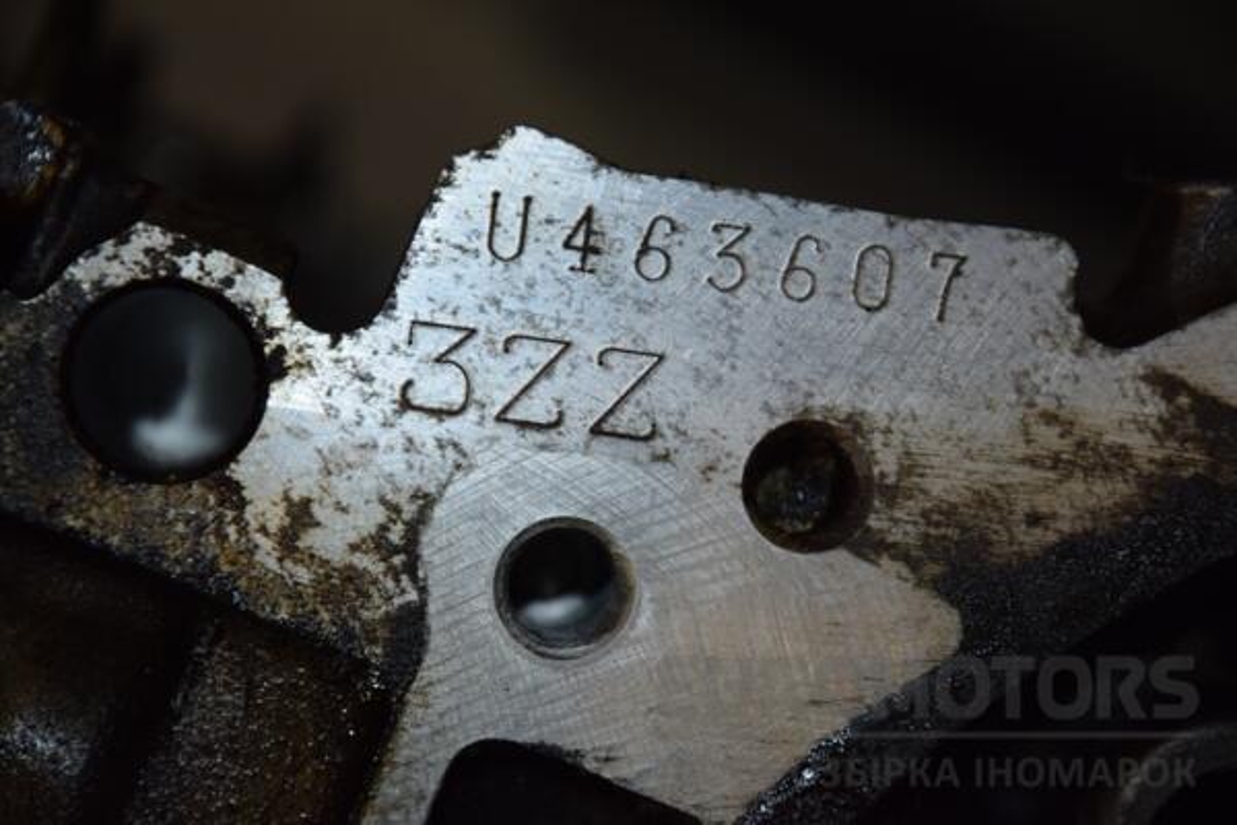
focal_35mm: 158
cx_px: 618
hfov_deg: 13.0
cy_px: 412
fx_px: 5411
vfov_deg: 8.7
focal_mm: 105
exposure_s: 1/60
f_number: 5.6
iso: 800
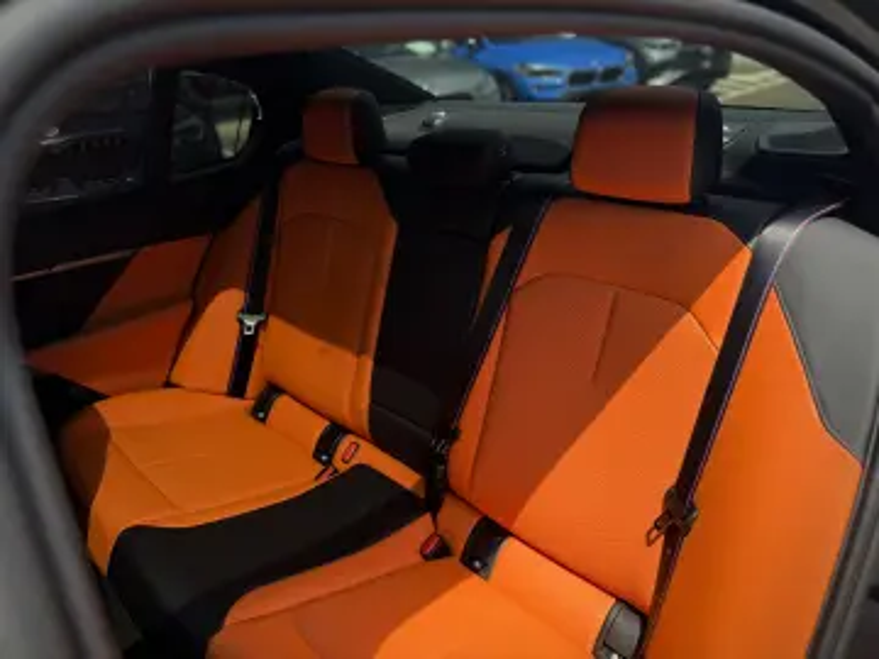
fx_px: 609
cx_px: 440
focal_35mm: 24
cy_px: 330
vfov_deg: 56.8
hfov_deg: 71.6
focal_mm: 6.76
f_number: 1.78
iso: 80
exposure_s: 1/1215
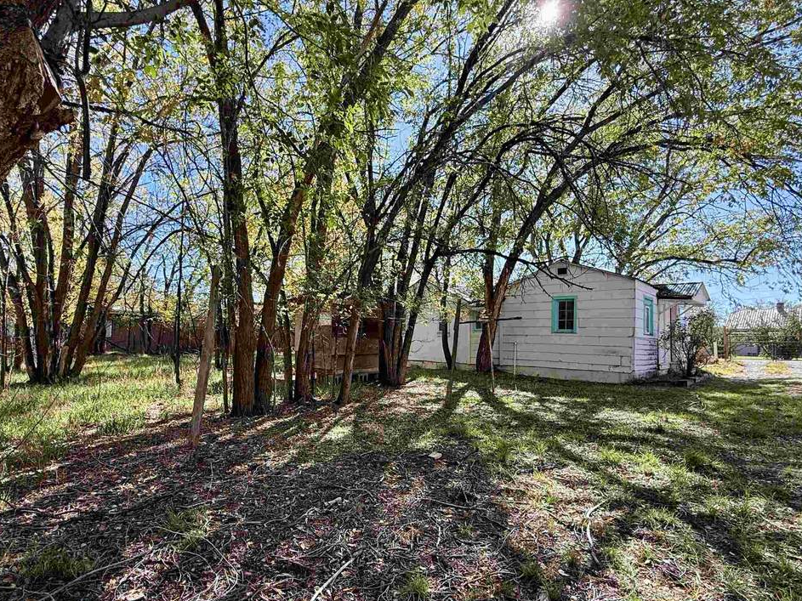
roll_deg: -1.1
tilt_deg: +2.7
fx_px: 440
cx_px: 384
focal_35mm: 19
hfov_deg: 84.6
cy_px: 326
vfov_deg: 68.5
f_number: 2.2
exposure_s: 1/421
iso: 64
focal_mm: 2.22
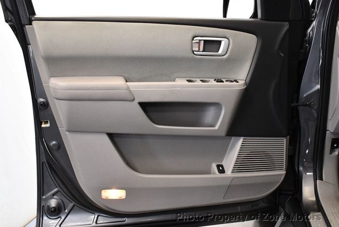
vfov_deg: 36.9
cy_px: 114
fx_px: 339
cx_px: 170
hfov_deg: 53.1
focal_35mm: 36
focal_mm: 18
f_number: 3.5
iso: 2200
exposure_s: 1/125
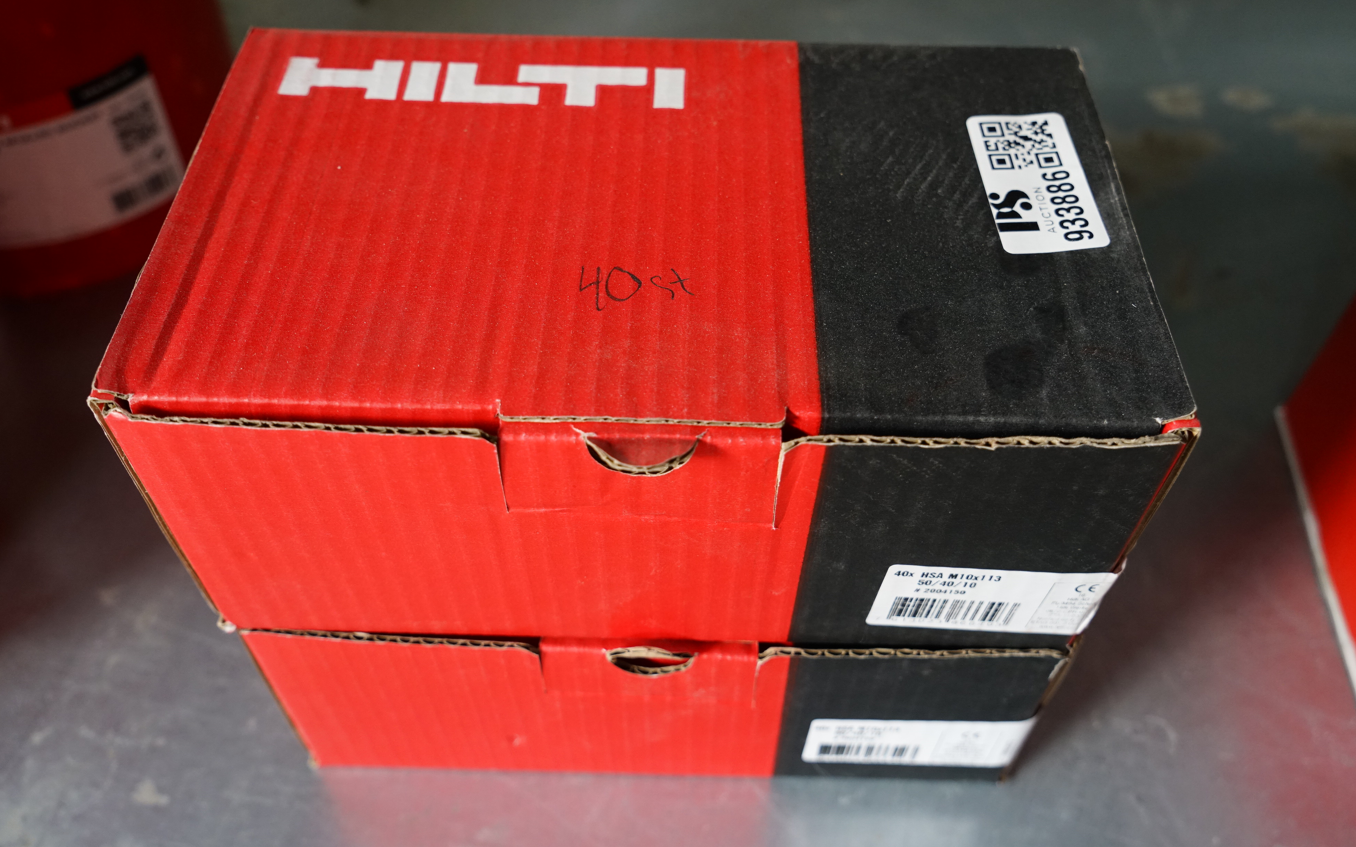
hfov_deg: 61.2
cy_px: 402
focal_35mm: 31
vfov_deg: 40.6
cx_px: 679
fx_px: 1146
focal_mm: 30
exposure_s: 1/200
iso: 2000
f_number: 5.6
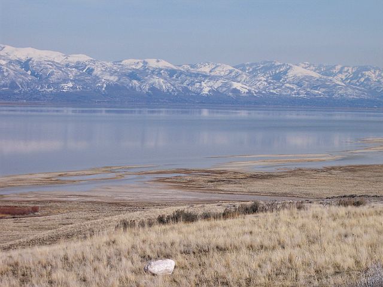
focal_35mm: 117
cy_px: 144
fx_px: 1295
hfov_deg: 16.8
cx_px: 192
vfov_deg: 12.7
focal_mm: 24
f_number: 6.7
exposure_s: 1/500
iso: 100
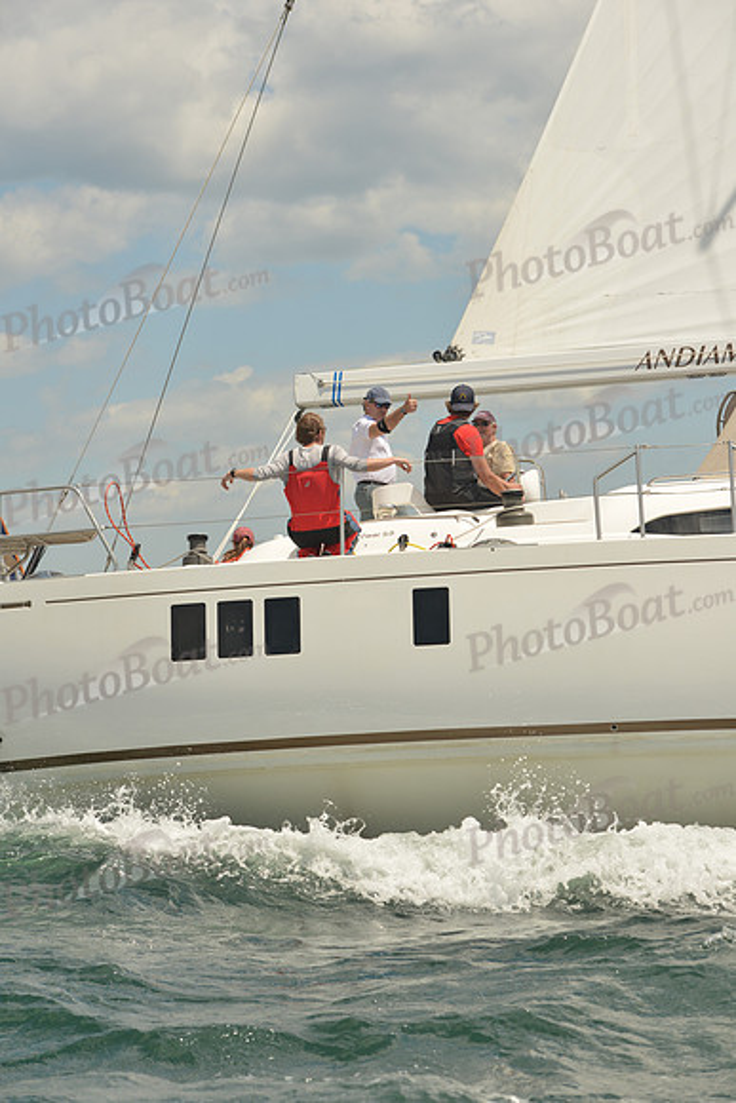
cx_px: 368
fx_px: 2636
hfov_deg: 15.9
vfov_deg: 23.6
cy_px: 552
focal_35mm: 86
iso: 400
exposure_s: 1/800
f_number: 7.1
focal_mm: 86
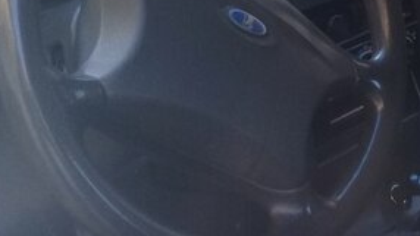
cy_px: -58
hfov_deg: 26.1
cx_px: 397
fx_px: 869
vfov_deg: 14.9
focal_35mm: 78
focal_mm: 3.3
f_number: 2.2
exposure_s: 1/33
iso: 50
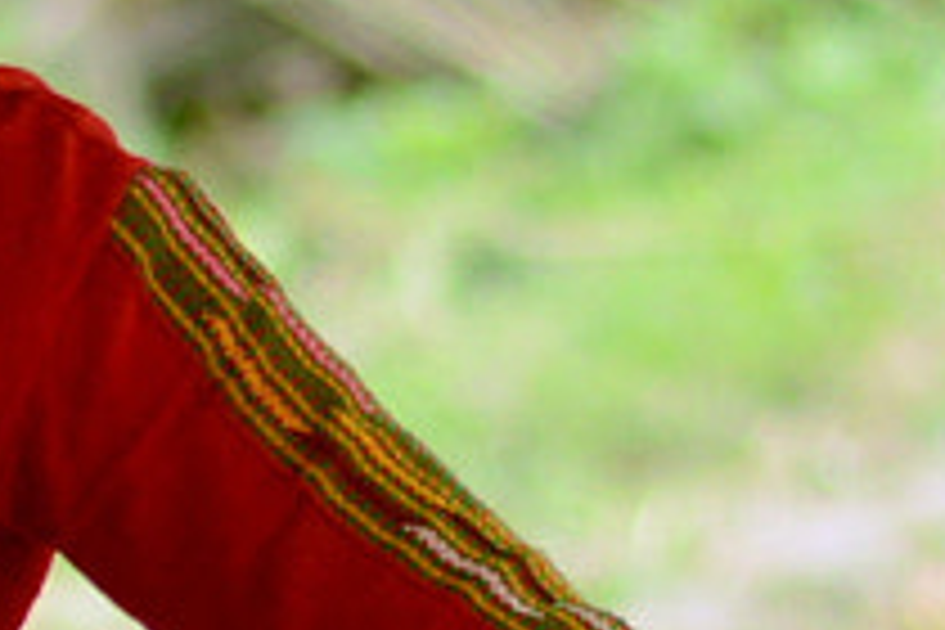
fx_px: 14988
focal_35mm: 571
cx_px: -716
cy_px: 873
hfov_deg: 3.6
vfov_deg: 2.4
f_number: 1.8
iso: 250
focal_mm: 50
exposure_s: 1/640
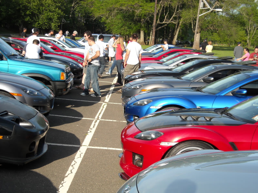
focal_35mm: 76
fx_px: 566
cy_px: 96
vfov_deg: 19.4
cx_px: 129
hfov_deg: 25.7
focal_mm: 12.3
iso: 64
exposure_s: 1/369
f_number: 3.9
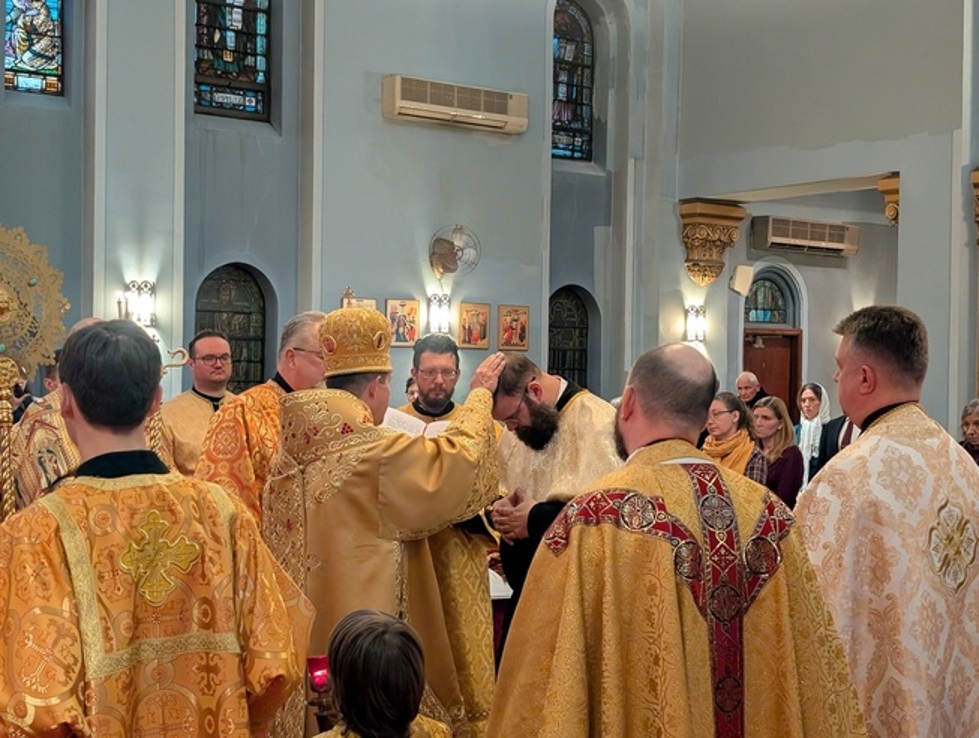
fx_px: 1388
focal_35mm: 49
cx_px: 490
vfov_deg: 29.8
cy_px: 369
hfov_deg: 38.8
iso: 498
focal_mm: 6.9
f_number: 1.68
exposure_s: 1/40
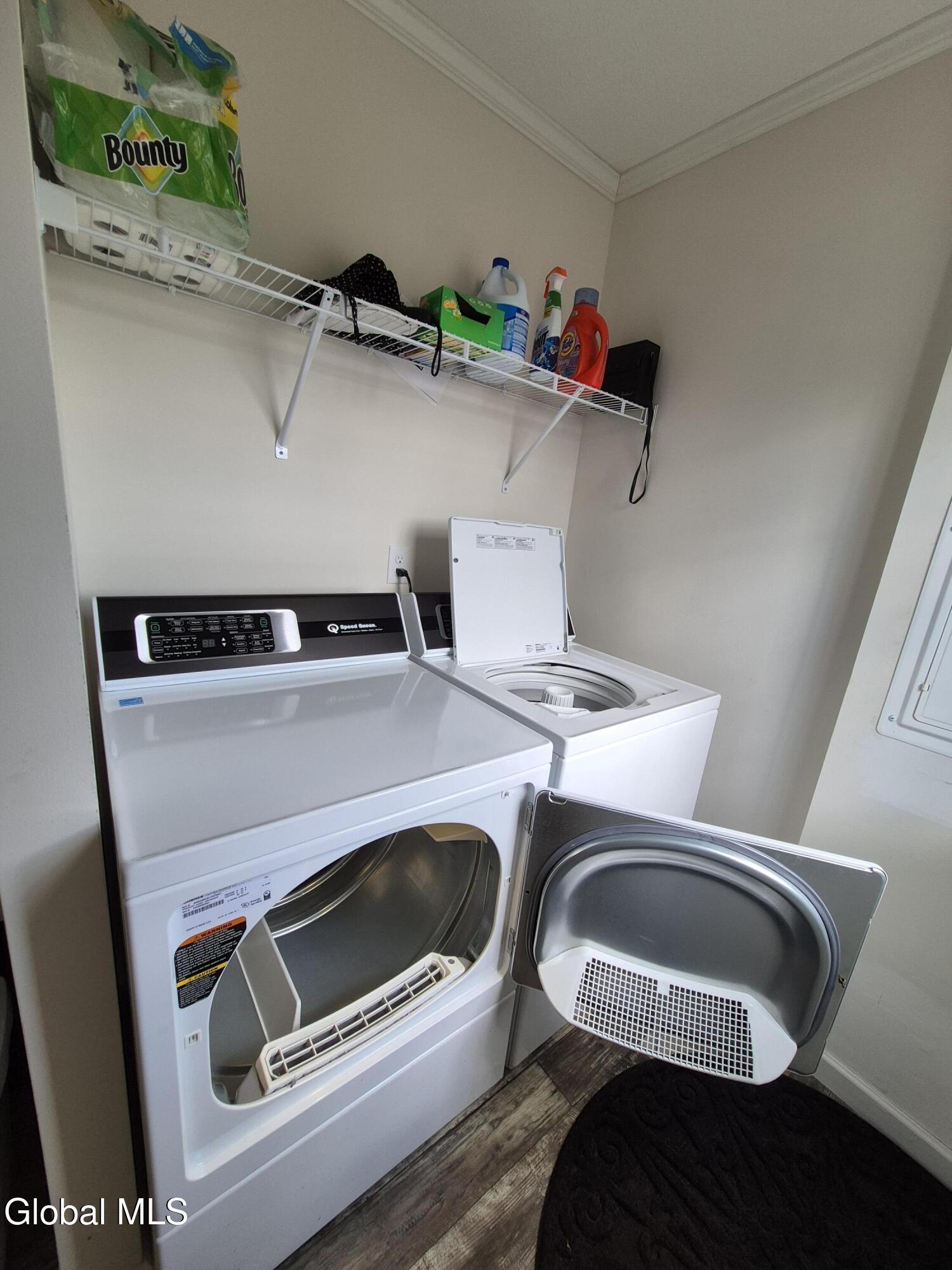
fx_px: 477
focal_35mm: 13
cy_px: 635
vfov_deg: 106.2
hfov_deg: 89.9
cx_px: 476
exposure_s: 1/60
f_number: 2.2
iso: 50
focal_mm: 1.74
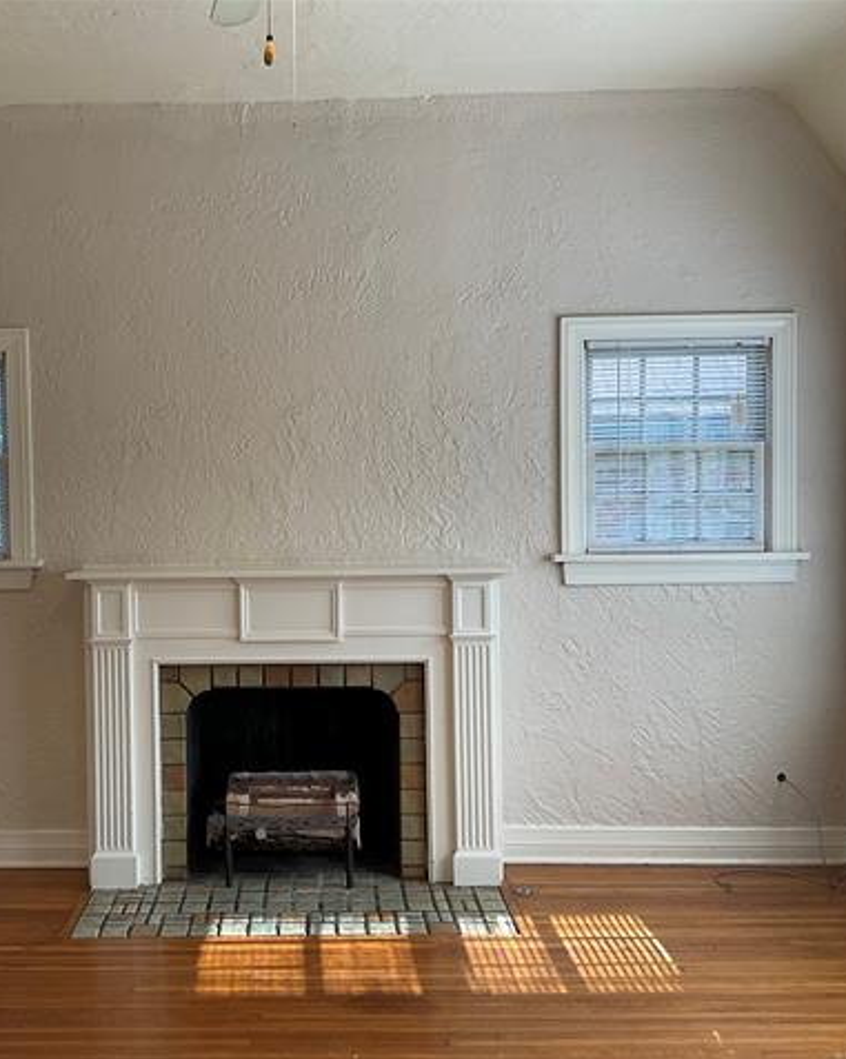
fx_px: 1190
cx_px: 275
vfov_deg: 48.0
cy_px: 531
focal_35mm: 38
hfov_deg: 38.6
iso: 25
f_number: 1.8
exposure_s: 1/120
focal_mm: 3
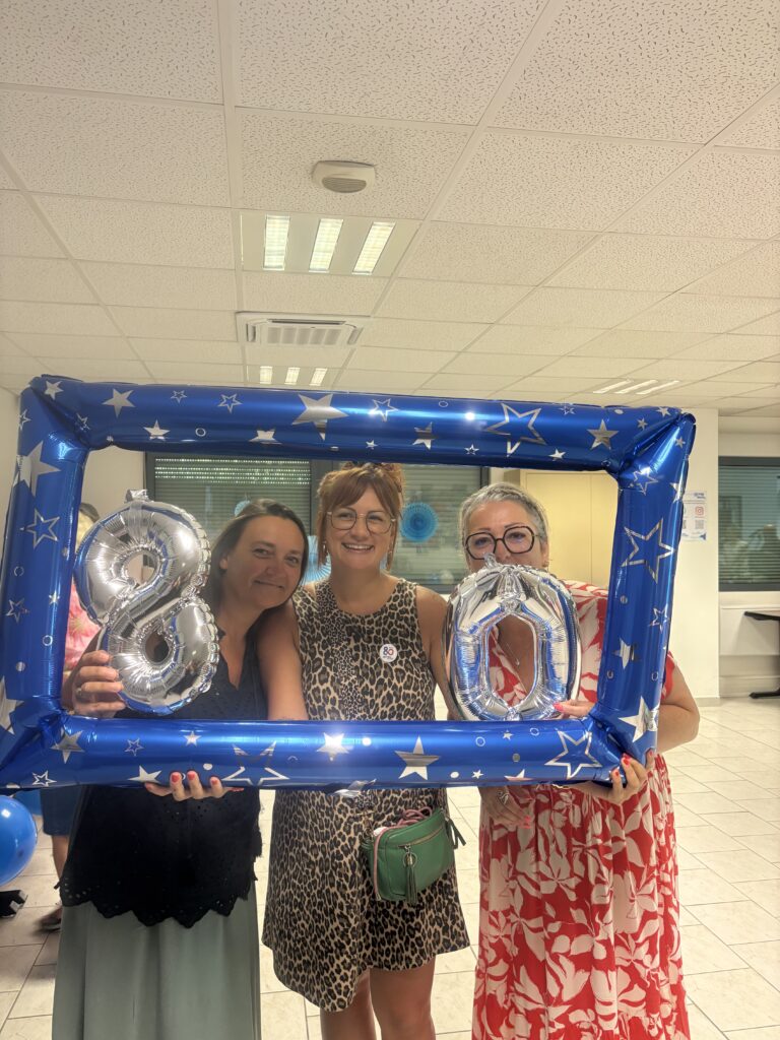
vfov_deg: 67.3
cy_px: 520
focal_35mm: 26
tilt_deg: +1.1
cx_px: 390
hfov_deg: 53.1
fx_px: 781
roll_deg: +0.1
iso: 160
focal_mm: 5.96
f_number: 1.6
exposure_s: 1/50
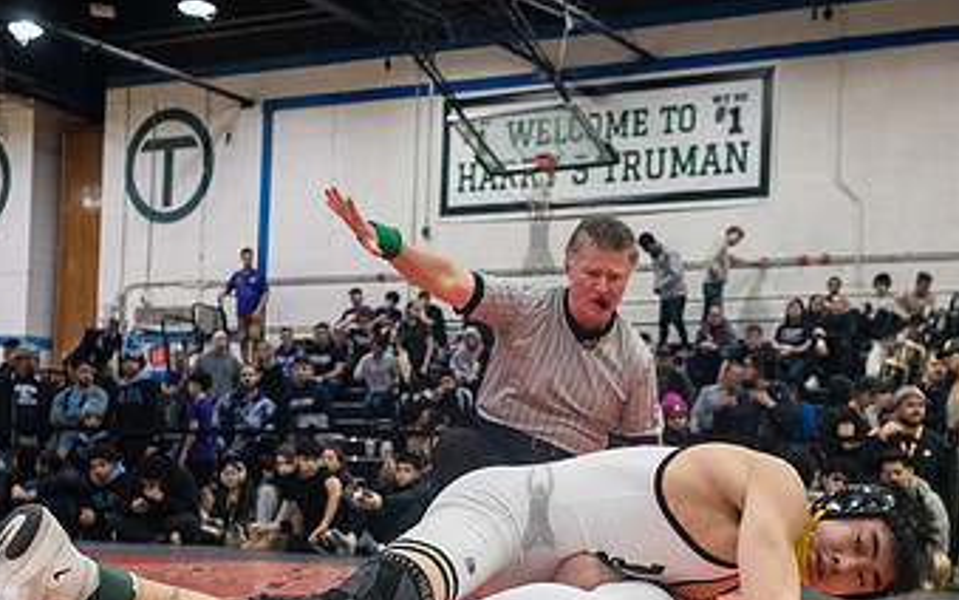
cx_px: 537
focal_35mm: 61
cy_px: 500
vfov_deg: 21.0
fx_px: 1595
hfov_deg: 33.4
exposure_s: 1/400
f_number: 4
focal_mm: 35
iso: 8000
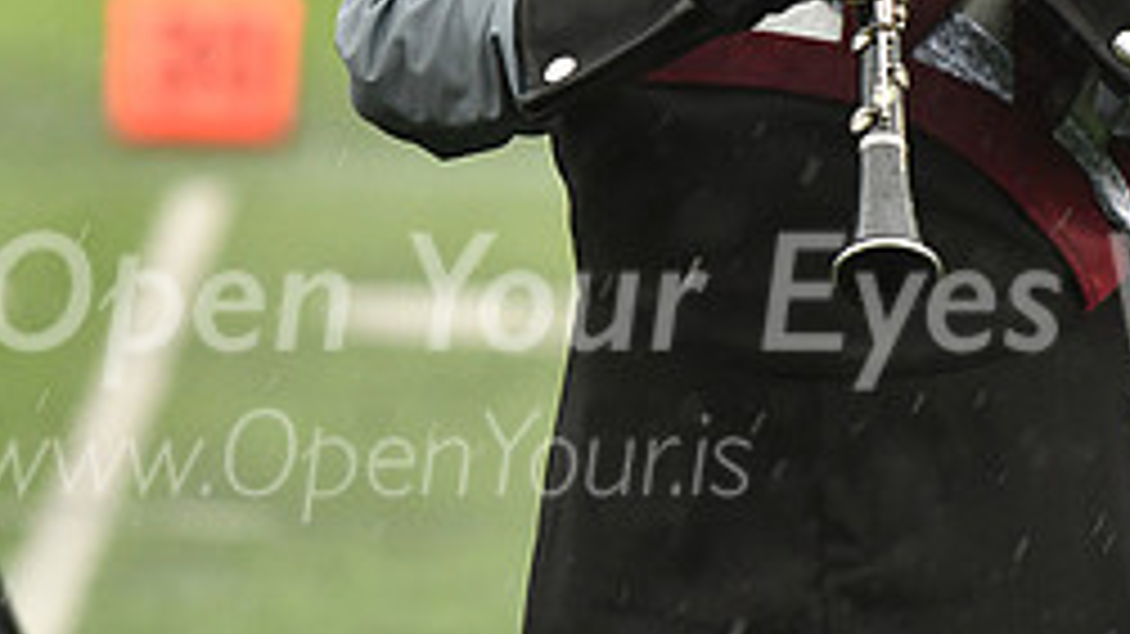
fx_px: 21716
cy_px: -7
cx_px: 549
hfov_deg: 3.0
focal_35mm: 725
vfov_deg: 1.7
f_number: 4
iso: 1000
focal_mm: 200
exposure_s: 1/400
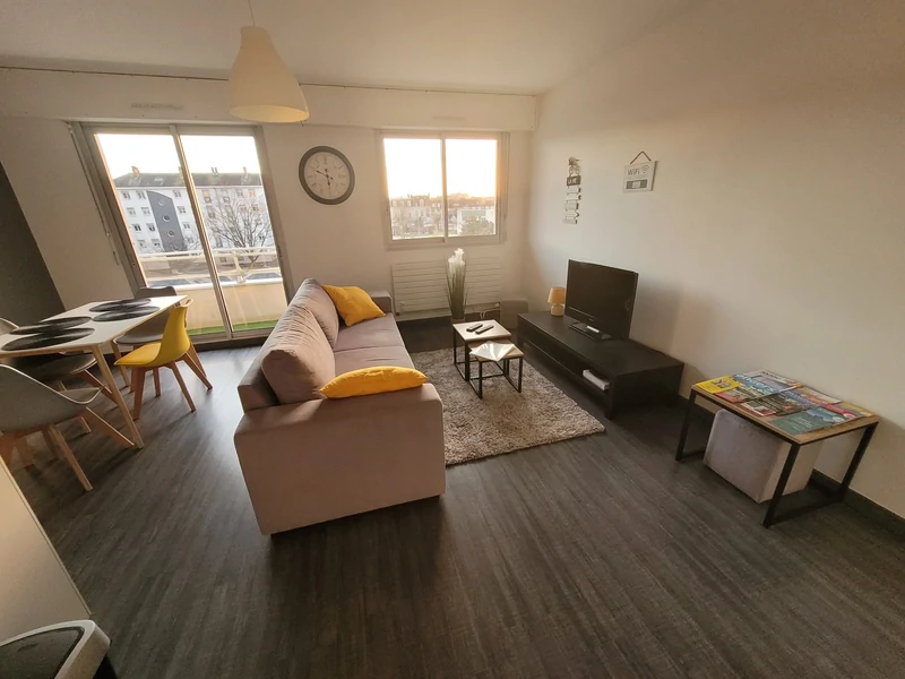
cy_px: 340
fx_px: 340
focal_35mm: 13
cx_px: 452
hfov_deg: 106.2
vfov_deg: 89.9
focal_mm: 1.74
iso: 320
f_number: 2.2
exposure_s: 1/33
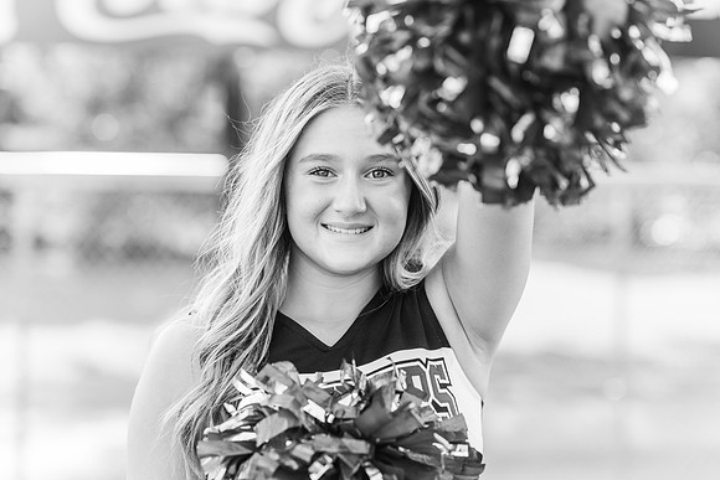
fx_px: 1700
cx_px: 360
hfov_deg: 23.9
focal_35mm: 85
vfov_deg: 16.1
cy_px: 240
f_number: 2.8
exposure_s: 1/500
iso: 200
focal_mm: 85
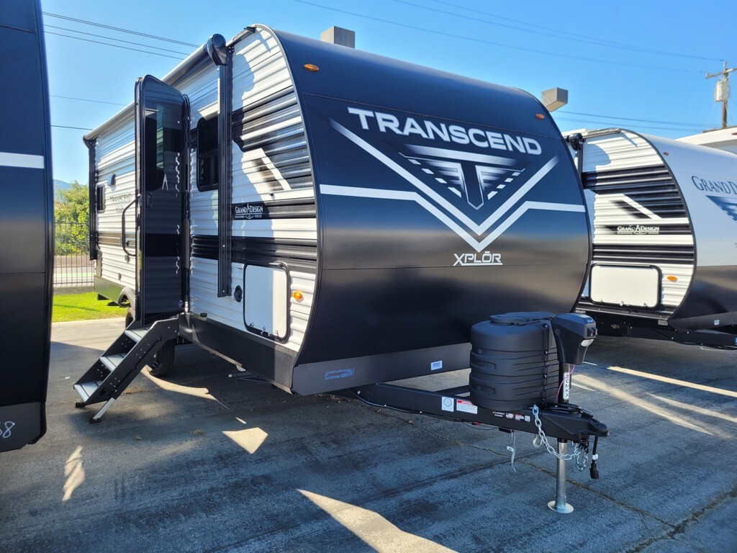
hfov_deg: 67.3
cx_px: 368
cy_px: 276
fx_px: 554
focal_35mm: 26
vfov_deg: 53.1
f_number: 1.8
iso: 40
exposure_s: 1/577
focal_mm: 5.4
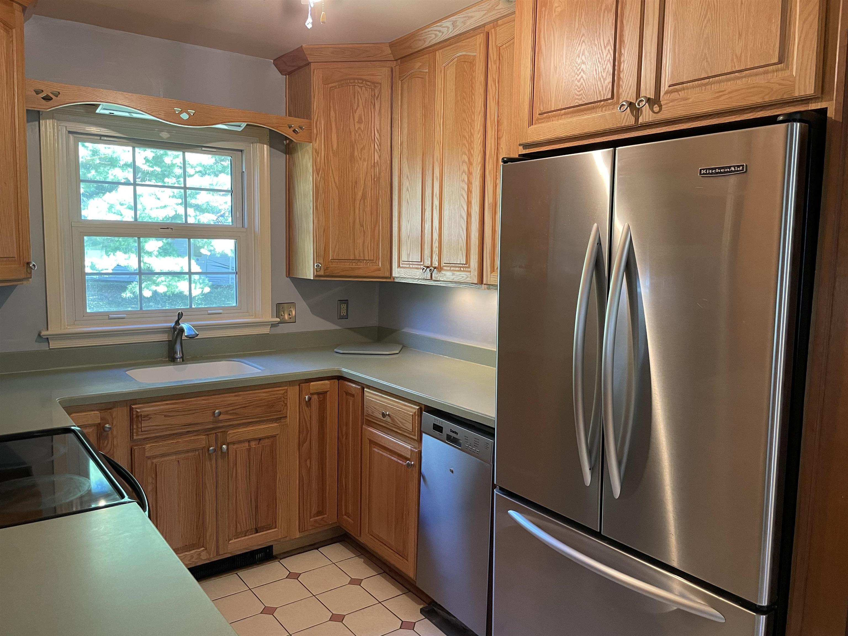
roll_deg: -1.1
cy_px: 318
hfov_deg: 67.3
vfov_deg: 53.1
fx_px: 637
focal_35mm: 26
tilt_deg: -5.1
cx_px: 424
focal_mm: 4.2
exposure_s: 1/60
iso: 250
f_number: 1.6
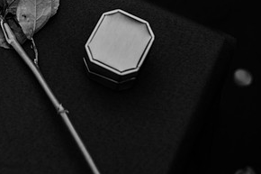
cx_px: 49
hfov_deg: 22.8
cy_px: 10
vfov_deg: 15.3
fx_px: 638
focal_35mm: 88
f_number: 4
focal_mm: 44
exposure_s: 1/800
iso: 320
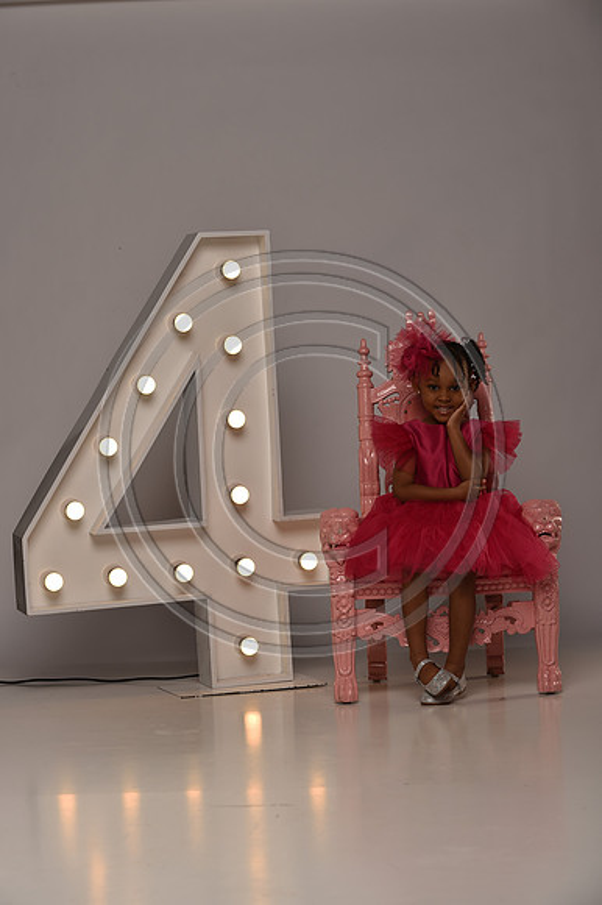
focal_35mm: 75
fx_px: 1883
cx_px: 301
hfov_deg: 18.2
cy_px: 452
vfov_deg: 27.0
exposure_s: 1/160
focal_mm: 75
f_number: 5.6
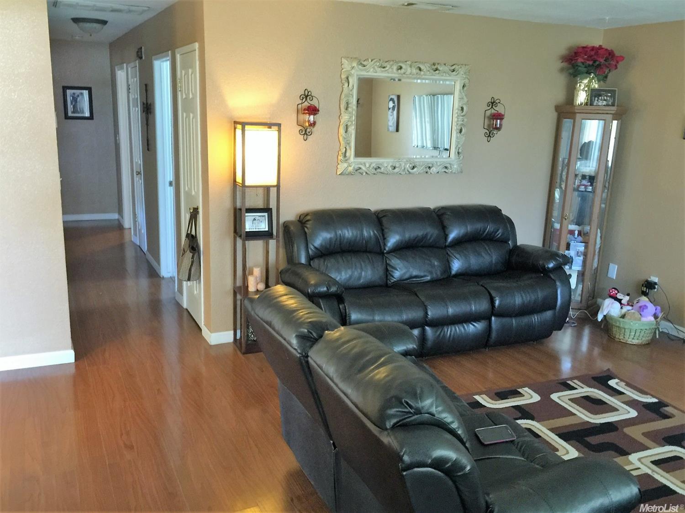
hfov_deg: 61.7
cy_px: 256
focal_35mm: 29
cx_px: 342
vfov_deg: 48.2
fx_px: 574
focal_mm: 4.15
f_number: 2.2
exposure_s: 1/8
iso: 125
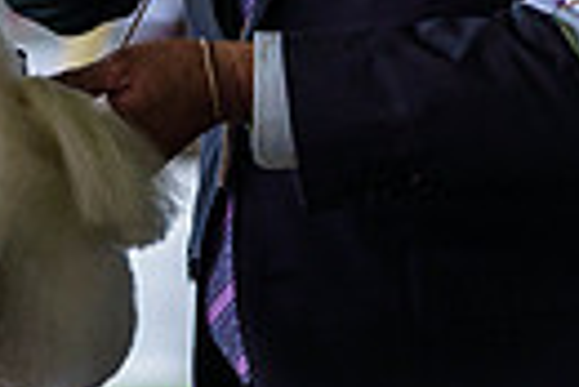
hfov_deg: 3.4
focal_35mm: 603
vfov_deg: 2.3
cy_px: -145
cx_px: -40
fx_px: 9709
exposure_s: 1/500
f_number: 4
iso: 250
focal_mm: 135
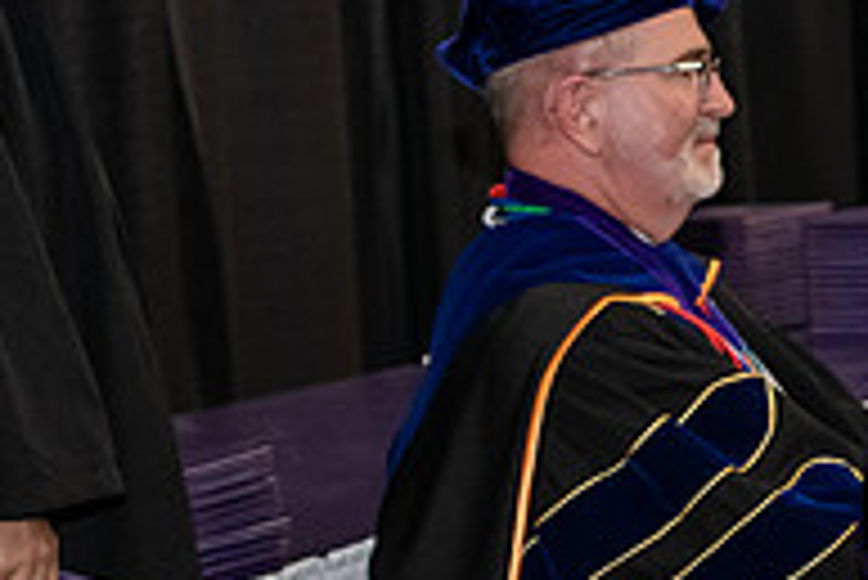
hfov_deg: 9.6
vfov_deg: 6.5
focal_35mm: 210
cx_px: 1219
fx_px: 5067
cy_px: -47
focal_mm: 70
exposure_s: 1/200
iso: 2500
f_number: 5
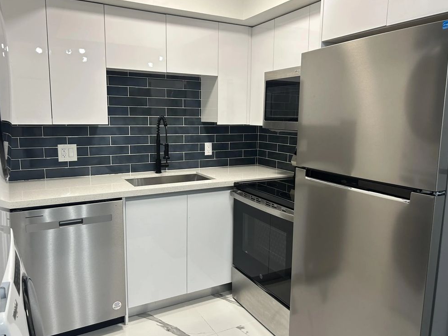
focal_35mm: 27
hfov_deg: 65.3
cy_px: 164
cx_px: 224
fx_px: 350
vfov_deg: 51.4
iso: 100
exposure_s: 1/108
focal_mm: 5.7
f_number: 1.5
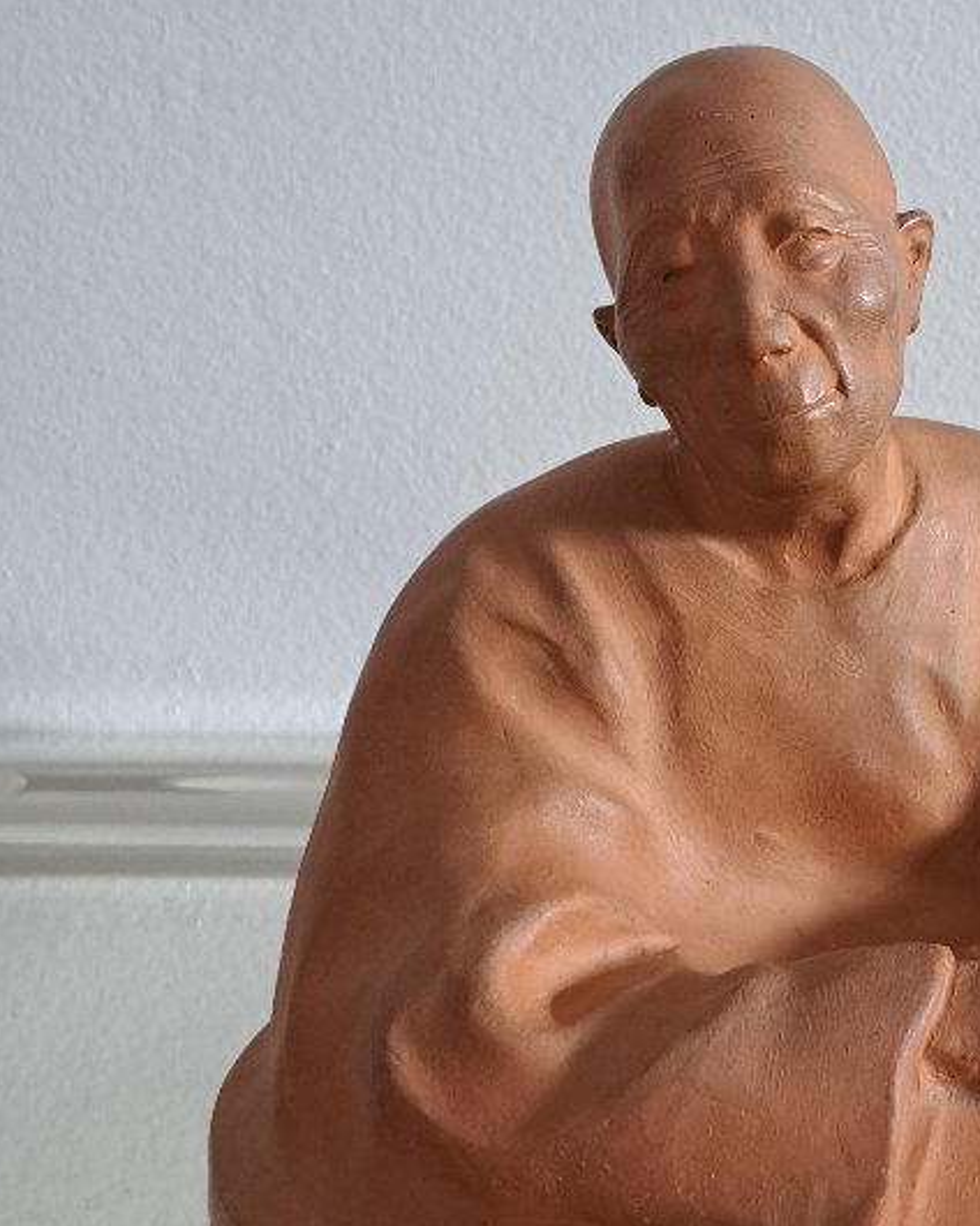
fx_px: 1922
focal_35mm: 53
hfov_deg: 28.2
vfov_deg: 35.0
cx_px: 744
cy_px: 400
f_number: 1.8
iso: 500
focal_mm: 5.23
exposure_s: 1/50
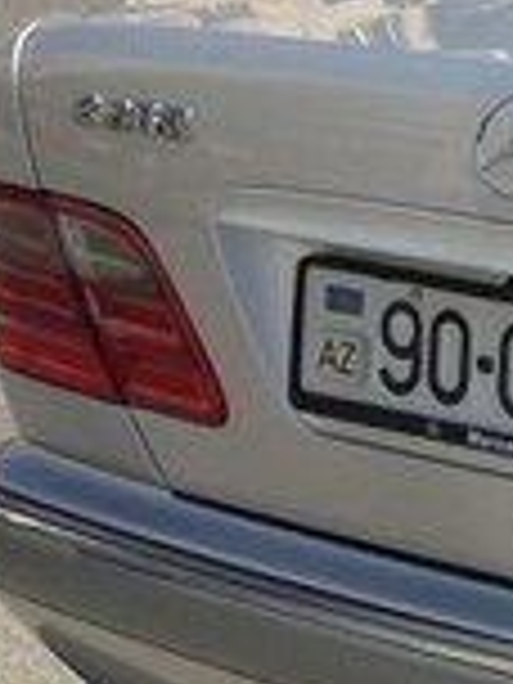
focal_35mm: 143
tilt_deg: -17.9
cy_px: 448
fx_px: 2826
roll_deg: +1.4
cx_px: 1350
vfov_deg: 13.8
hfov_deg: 9.0
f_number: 2.4
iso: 50
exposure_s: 1/1290
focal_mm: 4.12
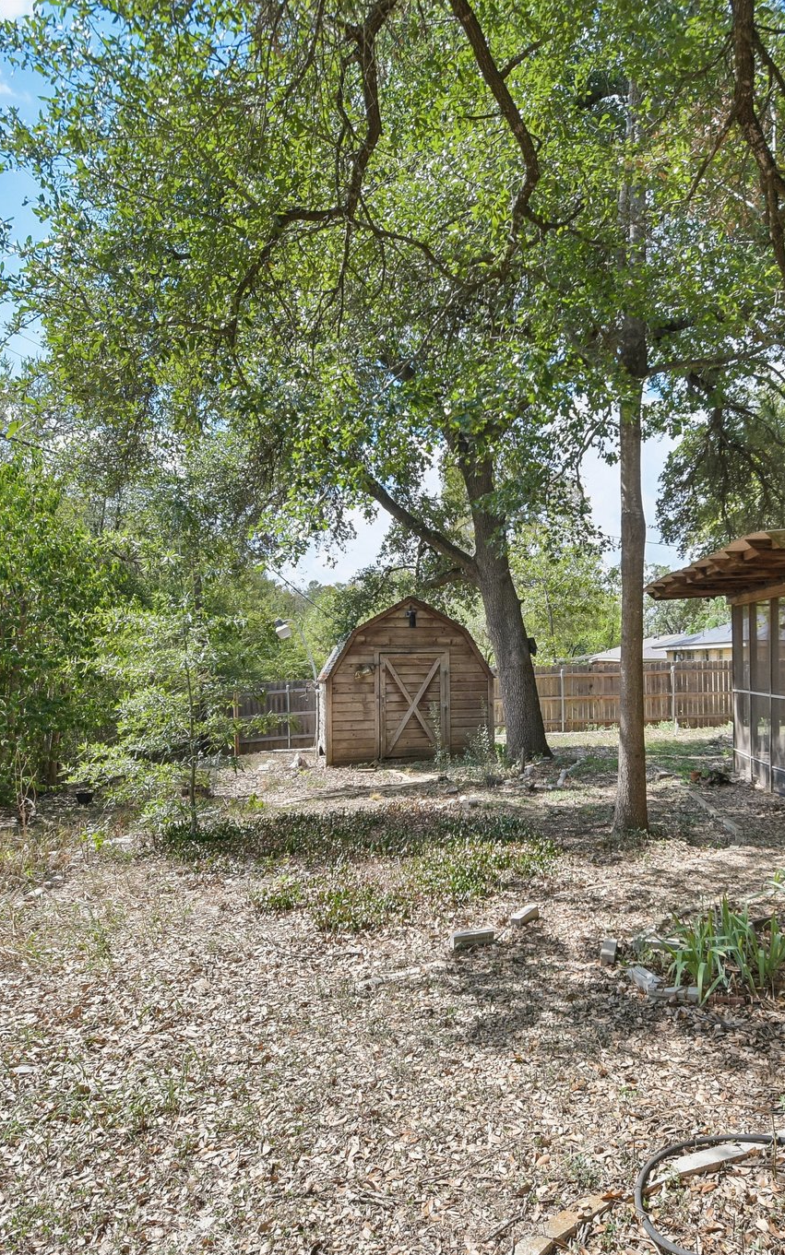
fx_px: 787
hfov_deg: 51.7
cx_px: 543
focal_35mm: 23
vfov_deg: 77.1
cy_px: 628
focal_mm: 10
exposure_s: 1/250
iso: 400
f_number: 8
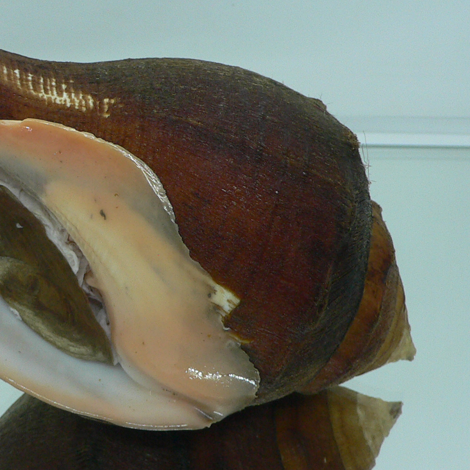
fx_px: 937
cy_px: 187
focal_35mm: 61
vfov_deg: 28.1
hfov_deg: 27.7
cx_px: 107
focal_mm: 4.6
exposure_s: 1/60
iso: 100
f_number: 2.8
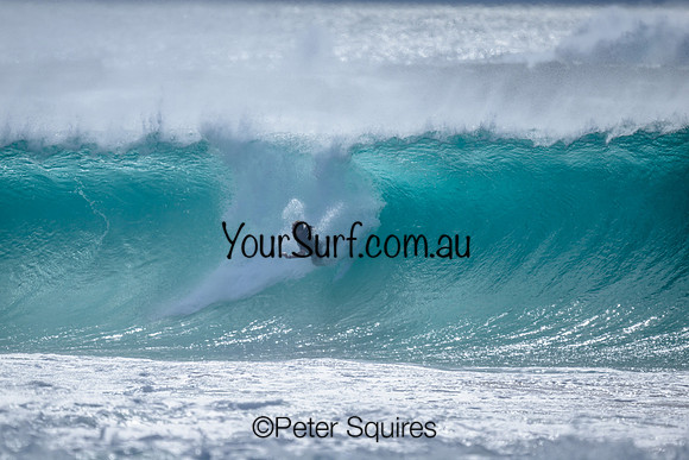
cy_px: 230
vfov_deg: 1.7
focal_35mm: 800
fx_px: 15314
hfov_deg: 2.6
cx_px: 344
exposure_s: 1/2000
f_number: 6.3
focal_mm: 800
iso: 125
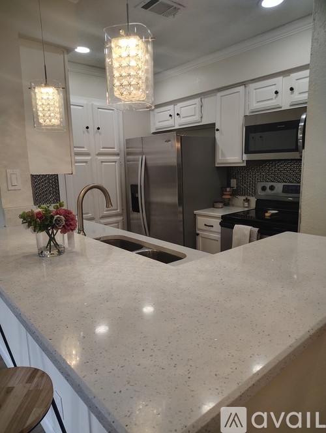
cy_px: 216
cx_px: 163
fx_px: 301
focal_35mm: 24
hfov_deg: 56.9
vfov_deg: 71.5
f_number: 1.8
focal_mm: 5.56
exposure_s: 1/120
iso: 338
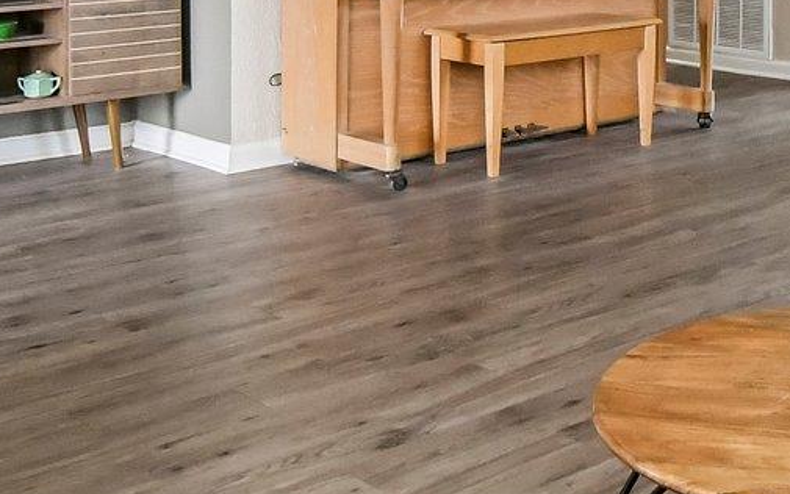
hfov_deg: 30.8
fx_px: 1335
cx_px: 776
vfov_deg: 18.7
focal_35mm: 62
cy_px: -226
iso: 1400
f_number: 8
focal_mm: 10
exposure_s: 1/30
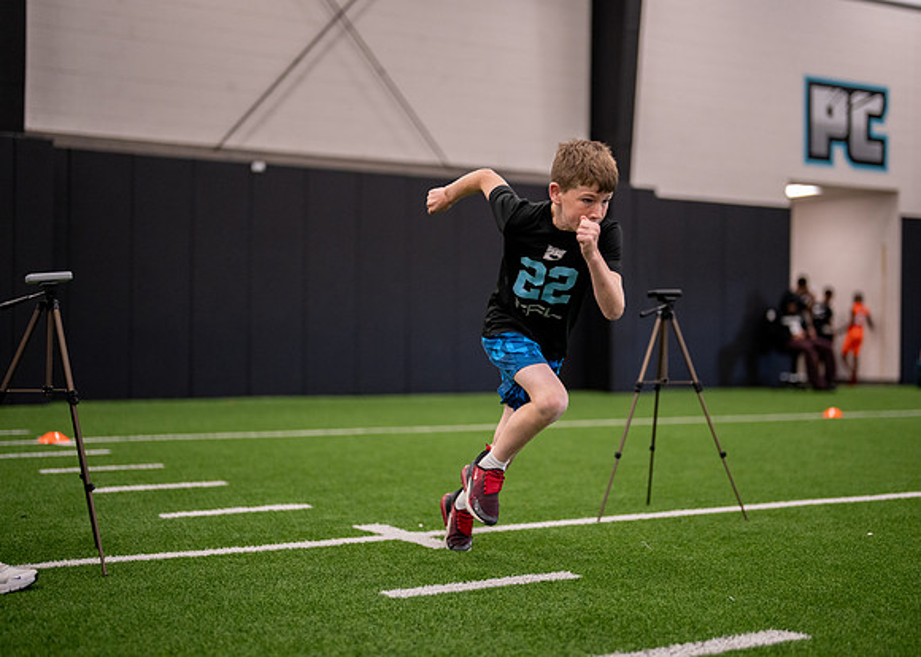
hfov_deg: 36.1
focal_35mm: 54
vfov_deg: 26.2
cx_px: 494
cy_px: 328
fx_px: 1414
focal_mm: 50
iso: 1600
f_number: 1.2
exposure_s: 1/1000
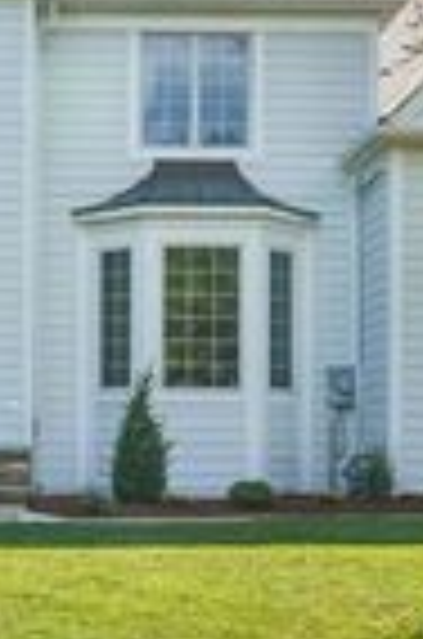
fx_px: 1187
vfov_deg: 29.8
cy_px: 178
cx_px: 27
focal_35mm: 67
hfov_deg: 19.8
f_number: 8
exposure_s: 1/125
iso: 100
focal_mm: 19
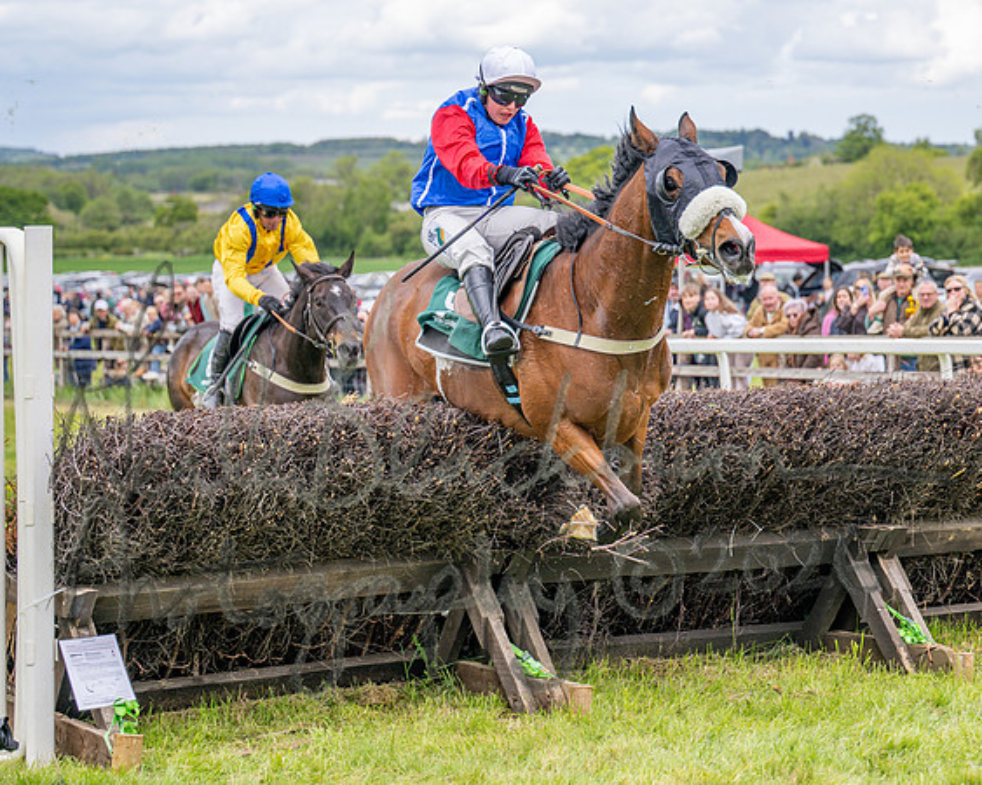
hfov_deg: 19.4
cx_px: 547
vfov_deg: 15.5
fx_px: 2875
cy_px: 292
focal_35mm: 99
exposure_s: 1/1600
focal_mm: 70
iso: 200
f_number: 2.8
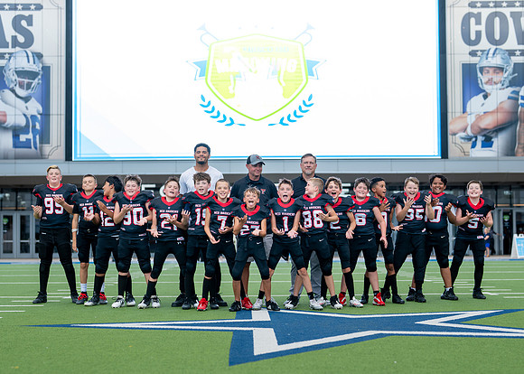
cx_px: 253
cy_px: 221
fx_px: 940
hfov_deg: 31.1
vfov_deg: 22.5
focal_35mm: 63
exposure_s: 1/400
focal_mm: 50
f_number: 2
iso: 100
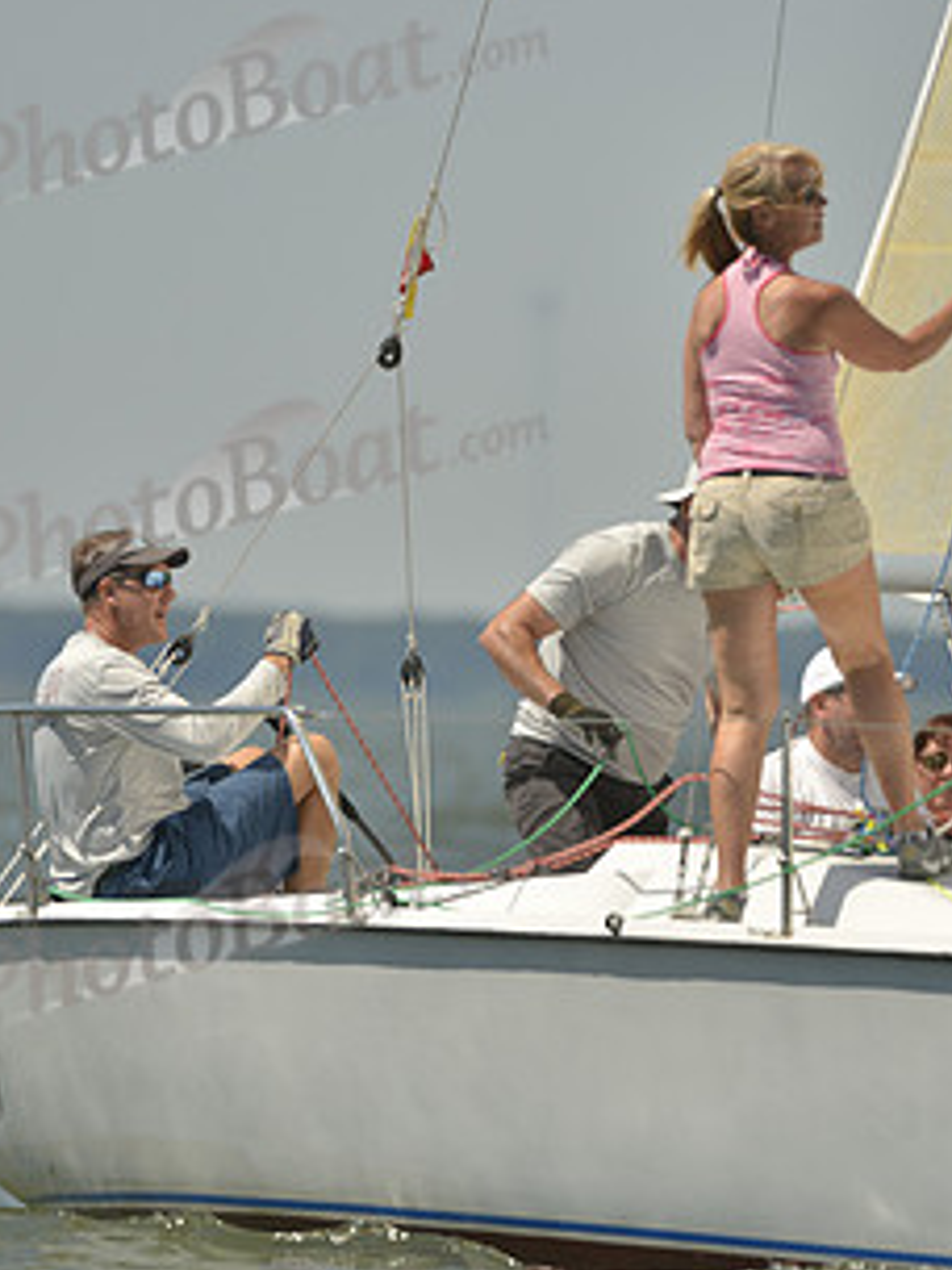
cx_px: 768
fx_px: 26952
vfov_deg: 2.7
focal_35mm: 735
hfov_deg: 2.0
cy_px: 645
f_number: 5.6
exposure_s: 1/1600
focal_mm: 400
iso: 200
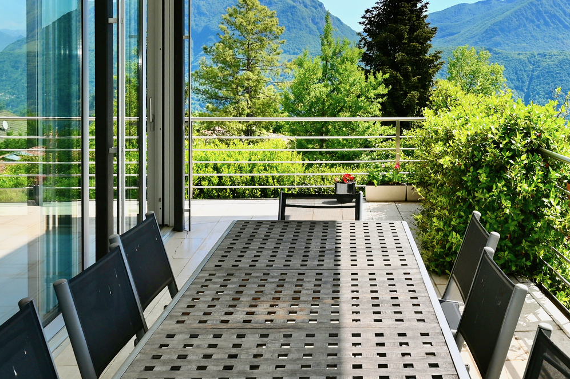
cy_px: -12
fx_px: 590
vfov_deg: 32.4
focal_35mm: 37
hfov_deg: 50.7
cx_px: 379
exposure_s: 1/200
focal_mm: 14.5
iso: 100
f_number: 9
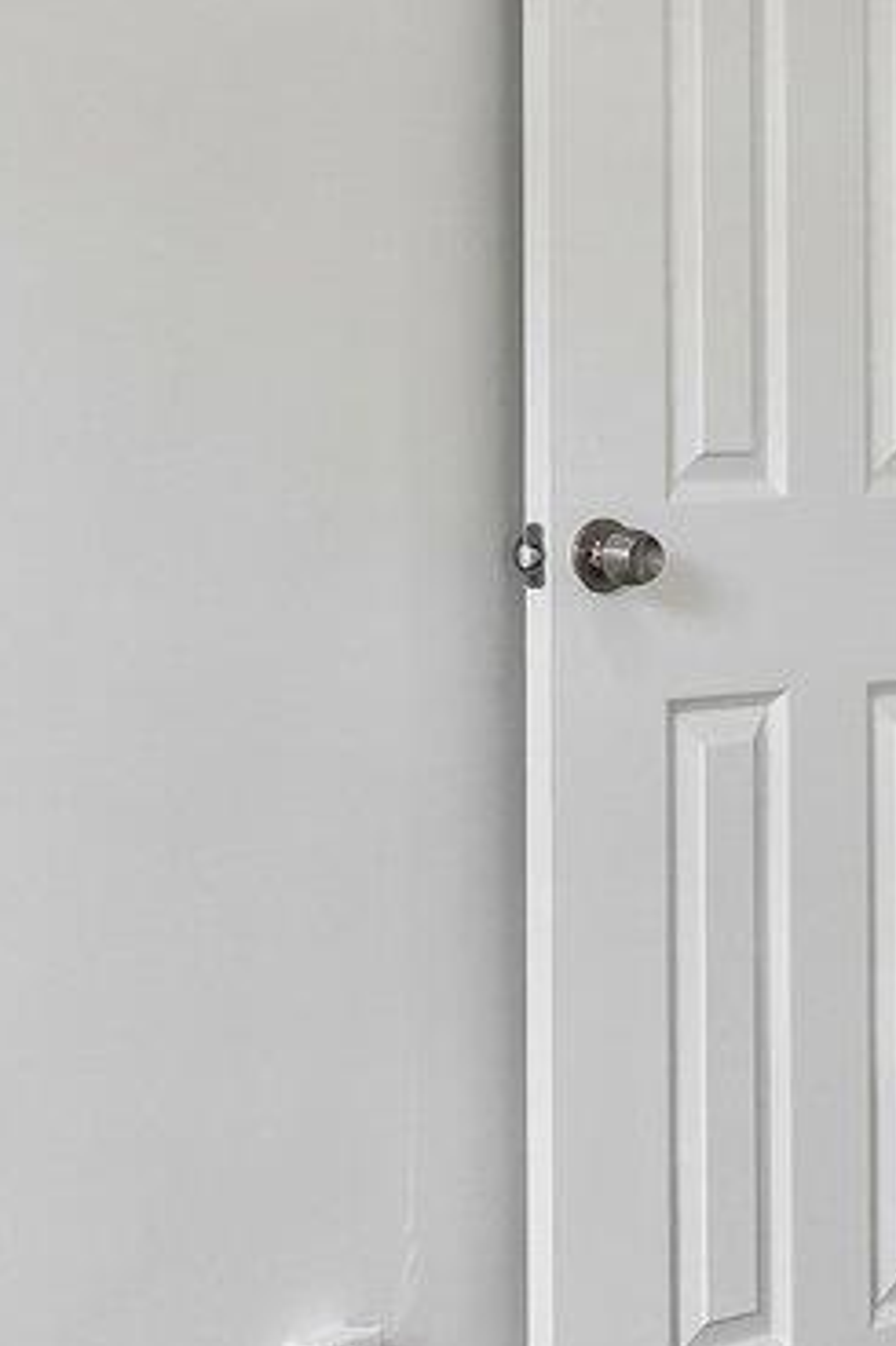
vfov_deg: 25.6
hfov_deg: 17.5
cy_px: 1059
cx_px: 545
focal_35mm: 78
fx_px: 2915
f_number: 7.1
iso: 200
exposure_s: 1/60
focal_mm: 14
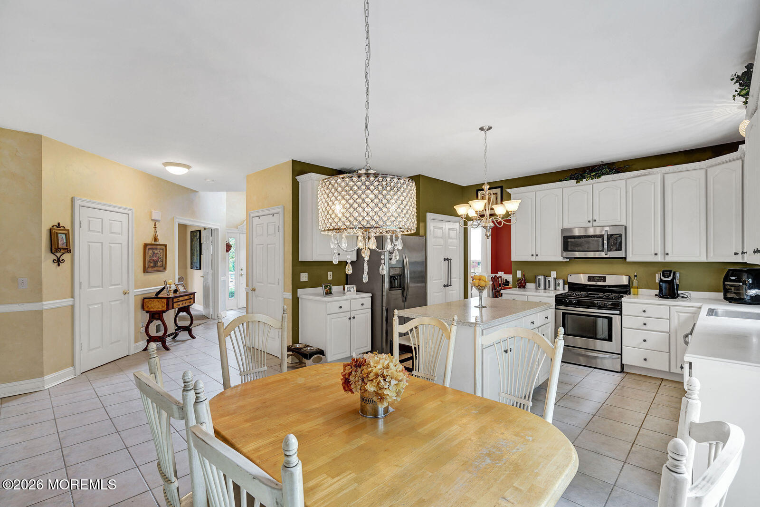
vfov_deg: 73.7
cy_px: 254
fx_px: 338
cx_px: 380
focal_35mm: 16
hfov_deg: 96.7
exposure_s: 1/3.33
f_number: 8
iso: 100
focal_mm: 16
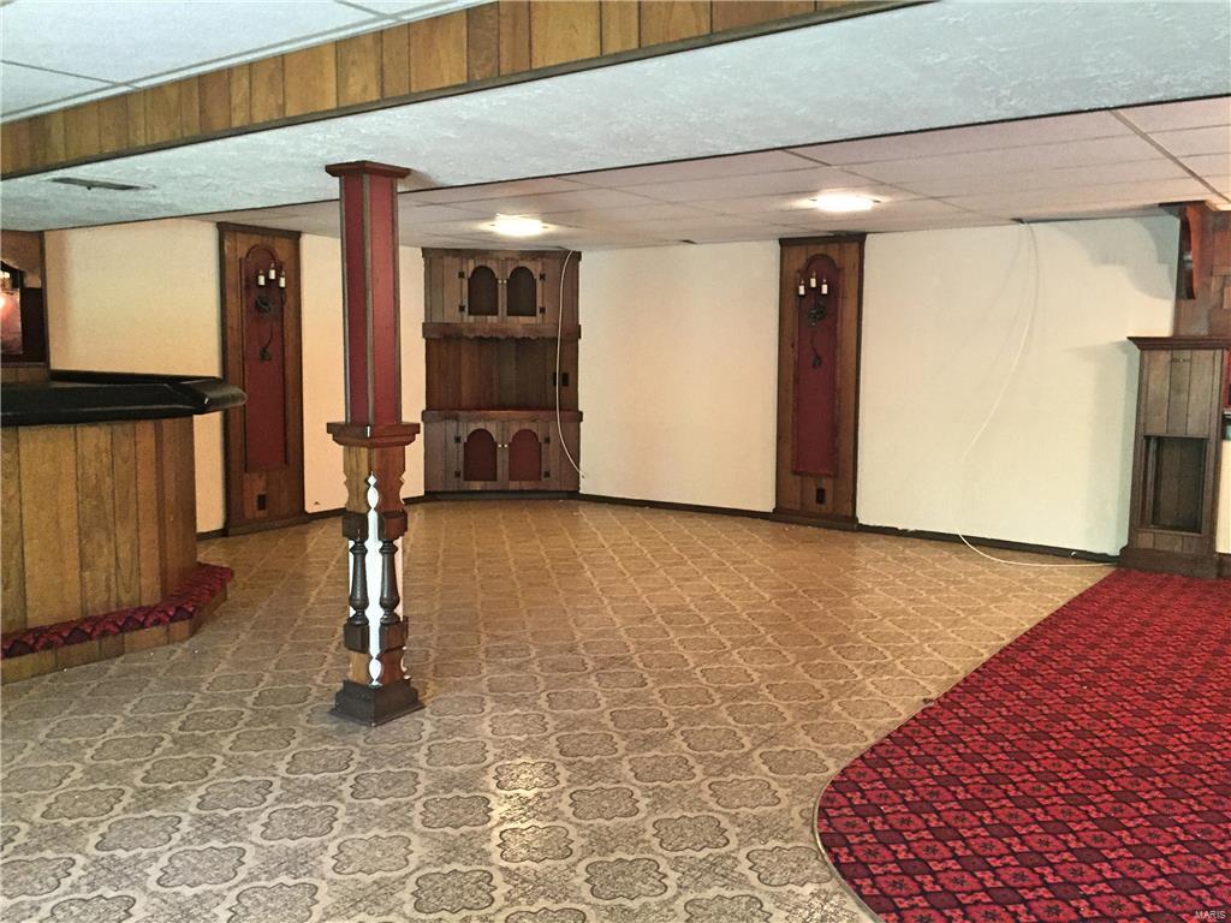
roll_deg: -0.6
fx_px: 1031
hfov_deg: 61.7
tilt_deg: -5.4
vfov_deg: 48.2
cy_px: 462
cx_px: 616
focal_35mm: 29
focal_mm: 4.15
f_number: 2.2
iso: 250
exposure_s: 1/15
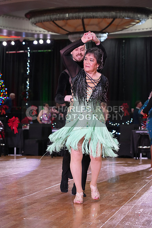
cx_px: 76
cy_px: 114
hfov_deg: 16.1
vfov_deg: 23.9
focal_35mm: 85
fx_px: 538
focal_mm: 85
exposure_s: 1/320
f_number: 4
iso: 3200
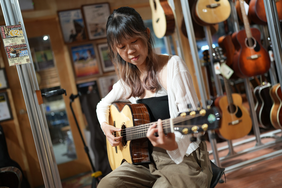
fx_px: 274
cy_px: 94
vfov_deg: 37.9
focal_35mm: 35
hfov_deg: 54.4
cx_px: 141
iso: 100
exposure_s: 1/60
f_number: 1.4
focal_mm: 35
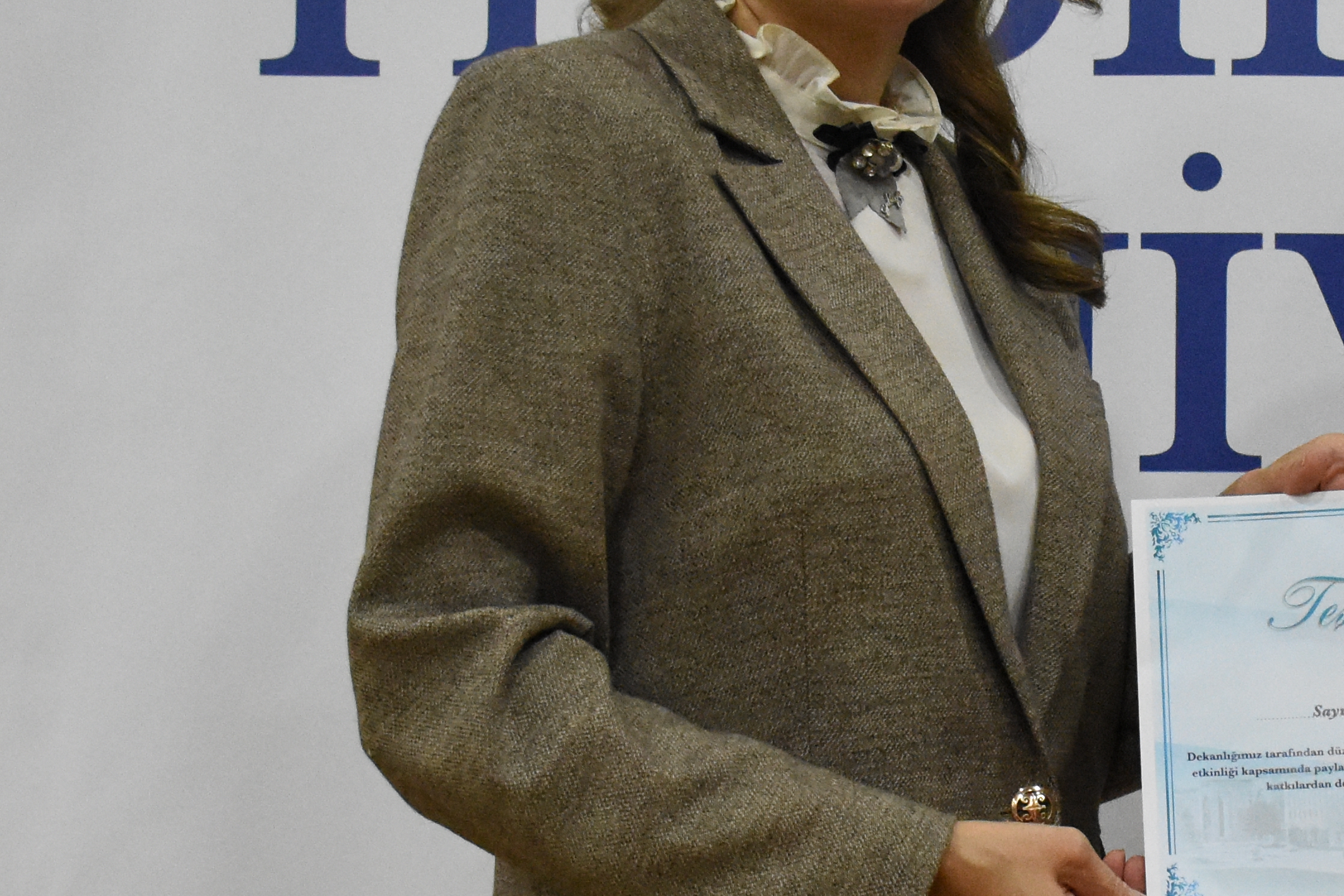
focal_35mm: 93
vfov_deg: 14.7
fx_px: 3471
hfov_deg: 21.5
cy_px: 517
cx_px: 1155
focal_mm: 22
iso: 4000
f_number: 5
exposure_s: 1/100
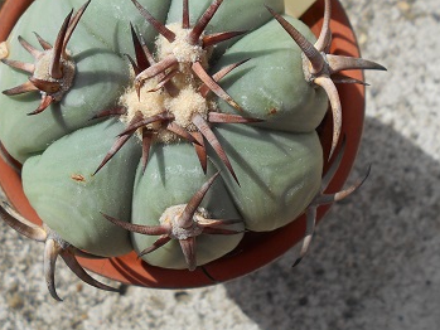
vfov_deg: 33.2
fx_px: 547
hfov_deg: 43.6
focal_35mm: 43
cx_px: 175
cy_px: 100
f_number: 3.4
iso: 80
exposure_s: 1/1000
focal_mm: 5.1
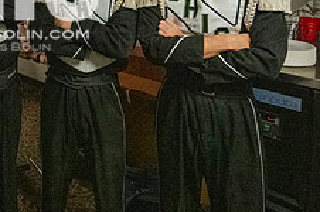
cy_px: -16
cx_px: -8
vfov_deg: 32.7
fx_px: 320
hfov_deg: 44.3
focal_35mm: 36
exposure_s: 1/500
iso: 12800
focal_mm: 14
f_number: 4
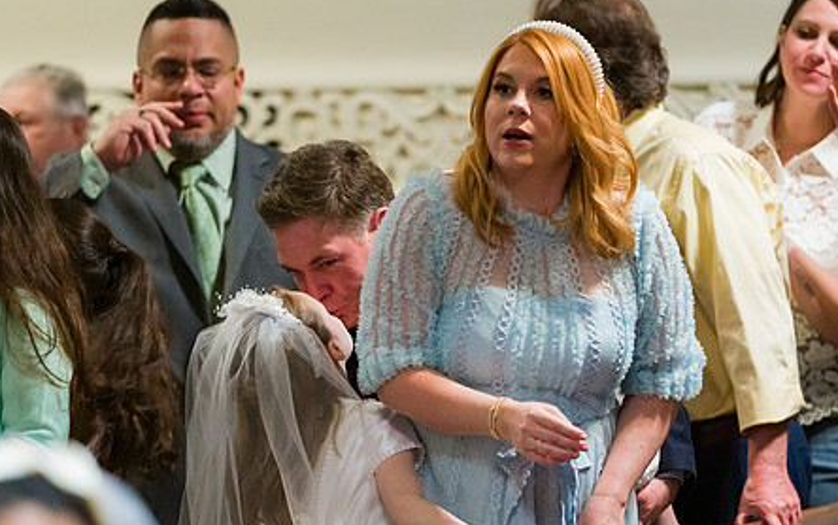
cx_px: 417
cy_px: 321
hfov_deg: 7.9
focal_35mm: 266
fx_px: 6078
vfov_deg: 4.9
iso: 6400
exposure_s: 1/250
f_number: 3.2
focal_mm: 200
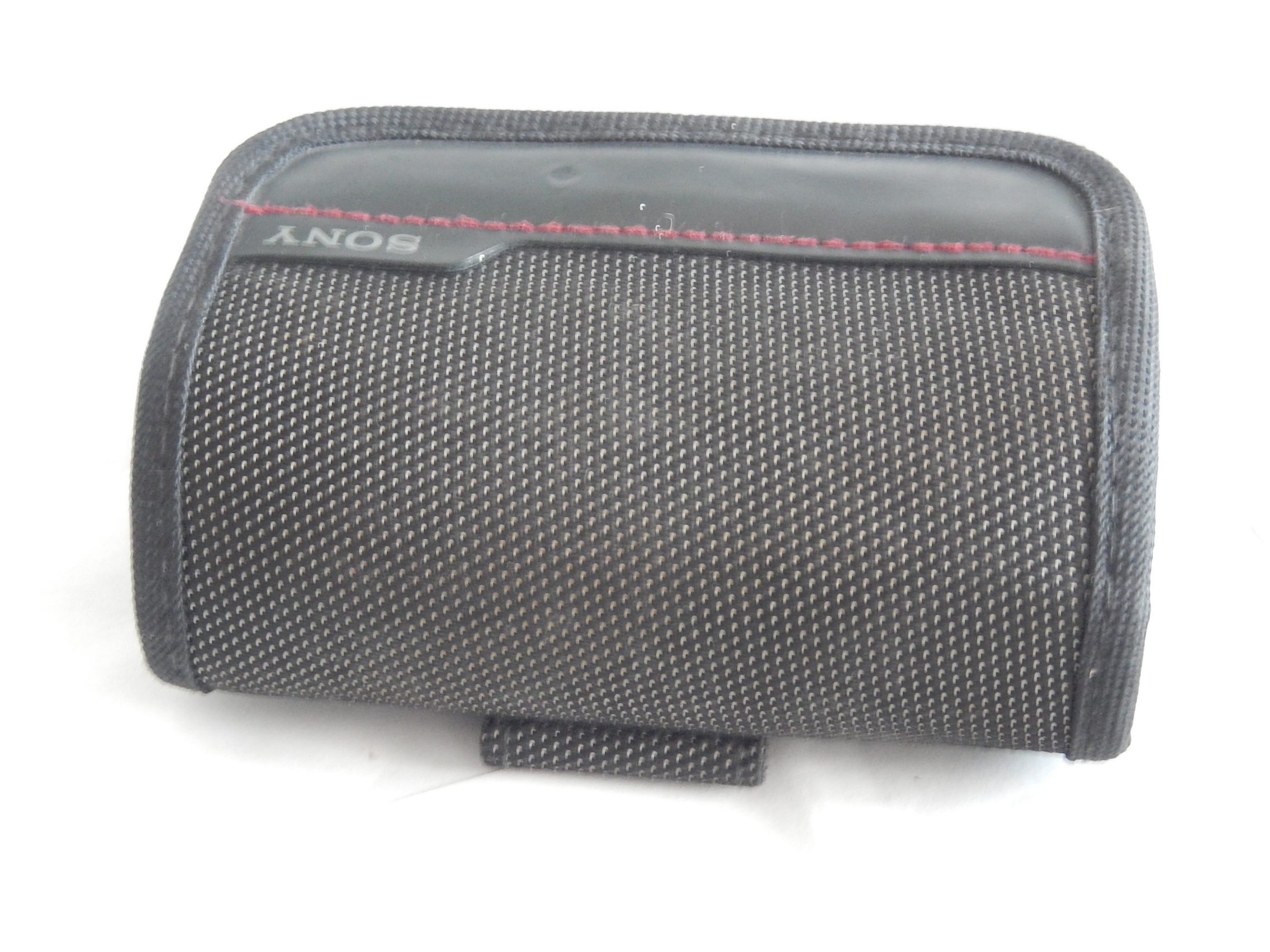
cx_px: 635
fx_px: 2128
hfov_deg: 33.2
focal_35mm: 58
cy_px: 476
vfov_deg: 25.2
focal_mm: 10.4
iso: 800
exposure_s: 1/6
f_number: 4.6
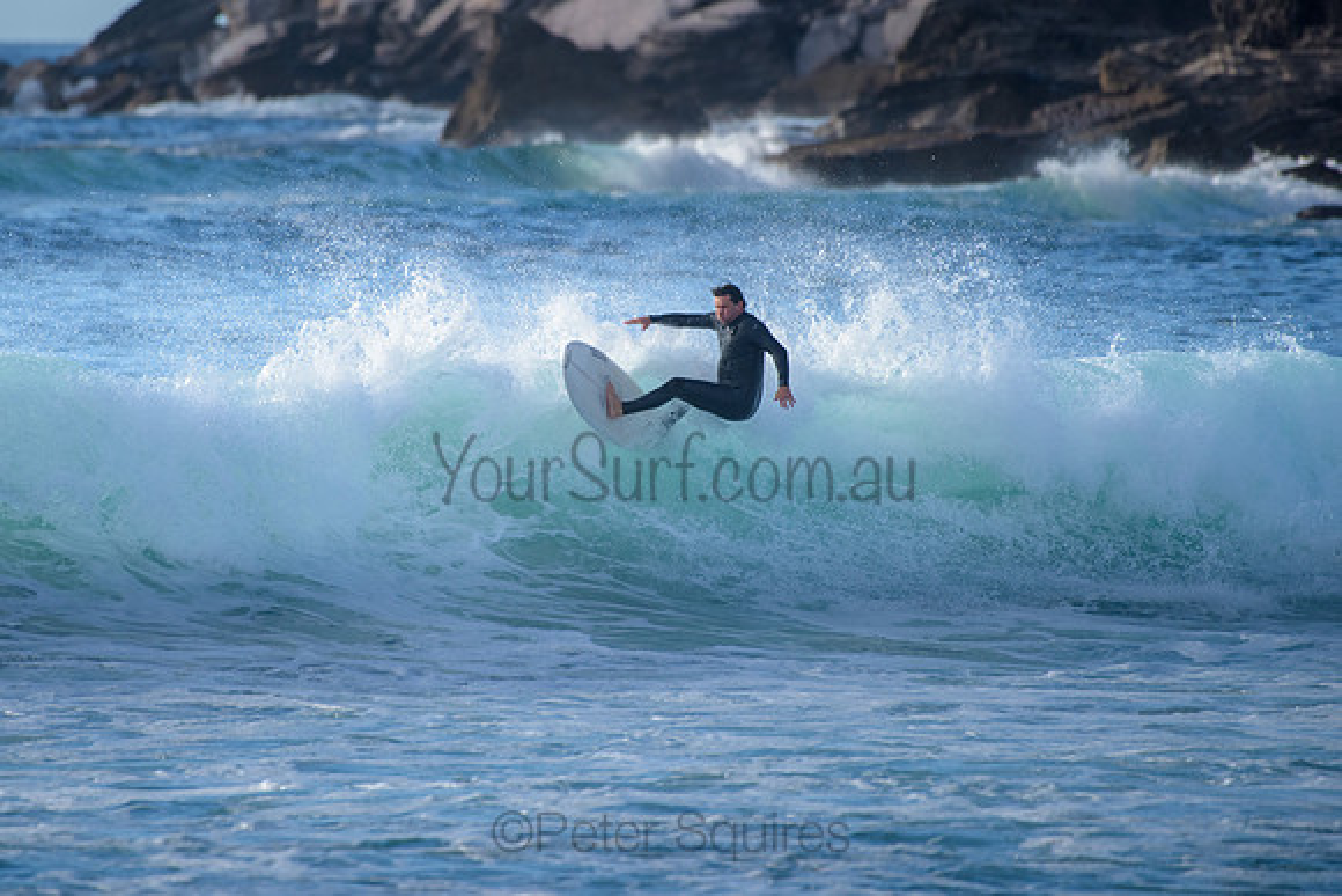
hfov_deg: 3.4
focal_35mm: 613
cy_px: 354
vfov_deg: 2.2
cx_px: 522
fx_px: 22869
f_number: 5.6
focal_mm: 500
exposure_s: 1/2000
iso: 900
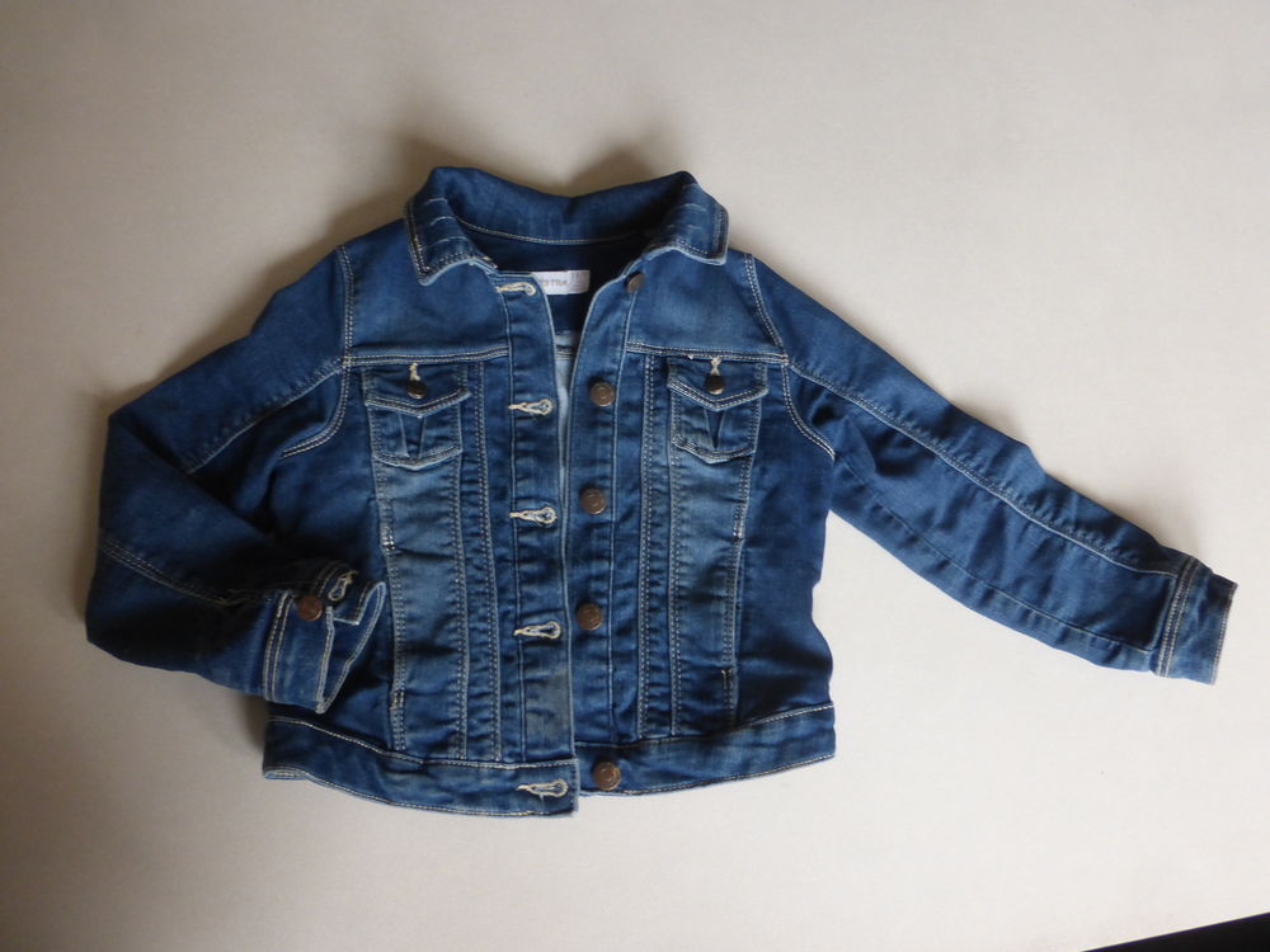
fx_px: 917
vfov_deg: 54.9
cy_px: 476
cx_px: 635
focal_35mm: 25
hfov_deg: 69.4
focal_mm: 4.3
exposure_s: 1/60
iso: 200
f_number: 3.3
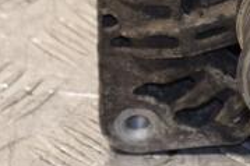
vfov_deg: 3.4
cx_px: 284
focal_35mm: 402
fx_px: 2789
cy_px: -85
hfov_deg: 5.1
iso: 800
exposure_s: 1/100
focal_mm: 80
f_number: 5.3
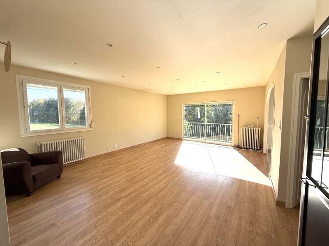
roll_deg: +0.3
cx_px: 164
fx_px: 133
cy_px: 123
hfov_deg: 102.1
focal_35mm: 14
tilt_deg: -3.5
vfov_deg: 85.7
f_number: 2.2
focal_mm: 2.22
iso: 64
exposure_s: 1/522
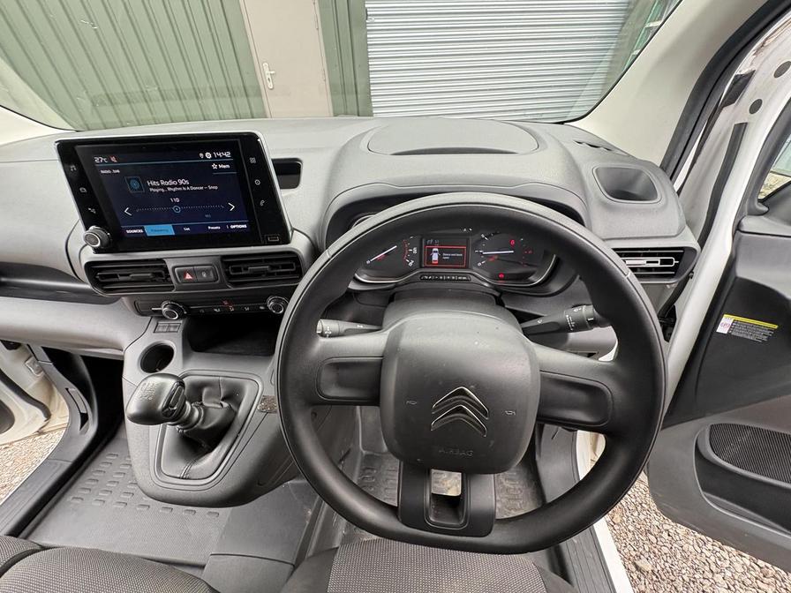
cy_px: 296
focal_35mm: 14
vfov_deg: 85.7
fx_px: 320
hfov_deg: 102.1
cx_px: 396
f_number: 2.2
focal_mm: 2.22
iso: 100
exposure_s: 1/99
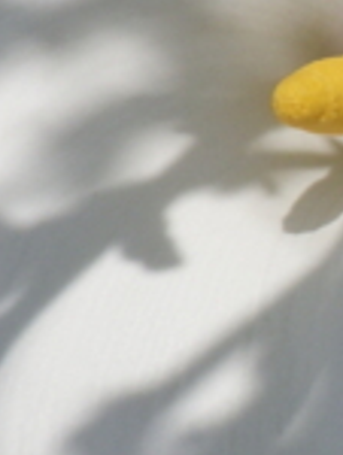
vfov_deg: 10.9
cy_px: 246
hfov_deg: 7.9
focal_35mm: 181
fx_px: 2385
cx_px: 683
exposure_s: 1/1000
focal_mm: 6.1
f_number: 4.6
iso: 80
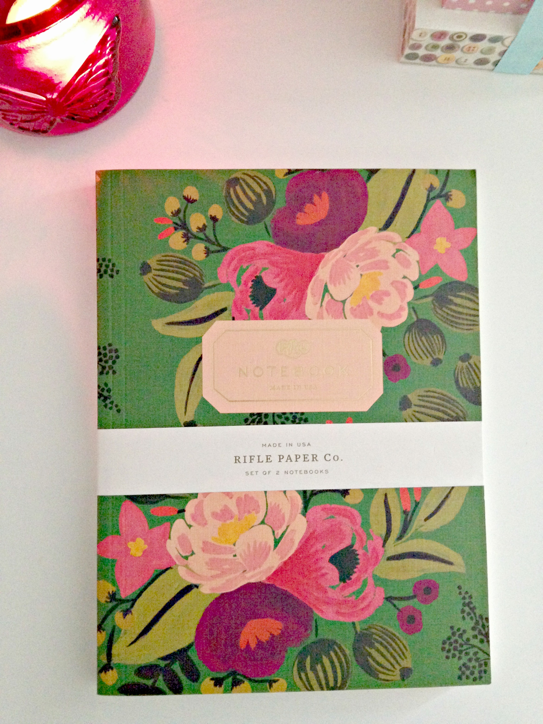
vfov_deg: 55.4
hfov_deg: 42.9
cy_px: 362
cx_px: 272
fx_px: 690
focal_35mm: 33
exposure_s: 1/15
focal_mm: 4.12
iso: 500
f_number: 2.4
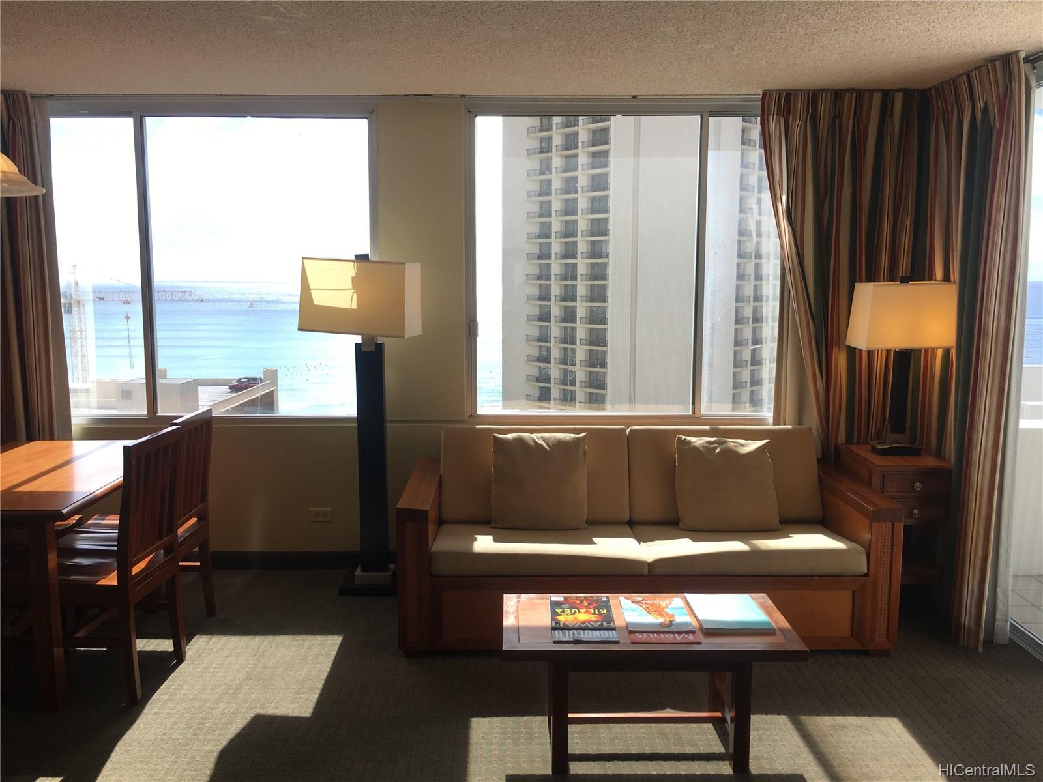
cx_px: 522
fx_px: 874
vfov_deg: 48.2
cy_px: 391
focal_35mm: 29
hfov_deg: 61.7
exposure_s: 1/327
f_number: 2.2
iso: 25
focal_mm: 4.15
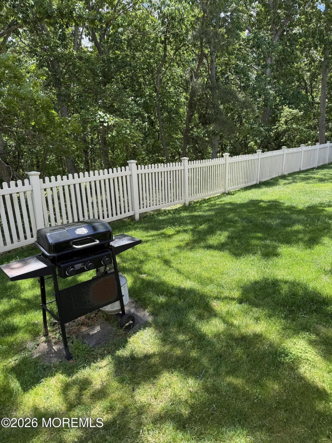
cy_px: 222
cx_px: 166
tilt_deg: -15.5
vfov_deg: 71.6
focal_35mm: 24
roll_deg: +0.3
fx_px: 307
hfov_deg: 56.8
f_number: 1.78
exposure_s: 1/772
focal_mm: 6.76
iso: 80
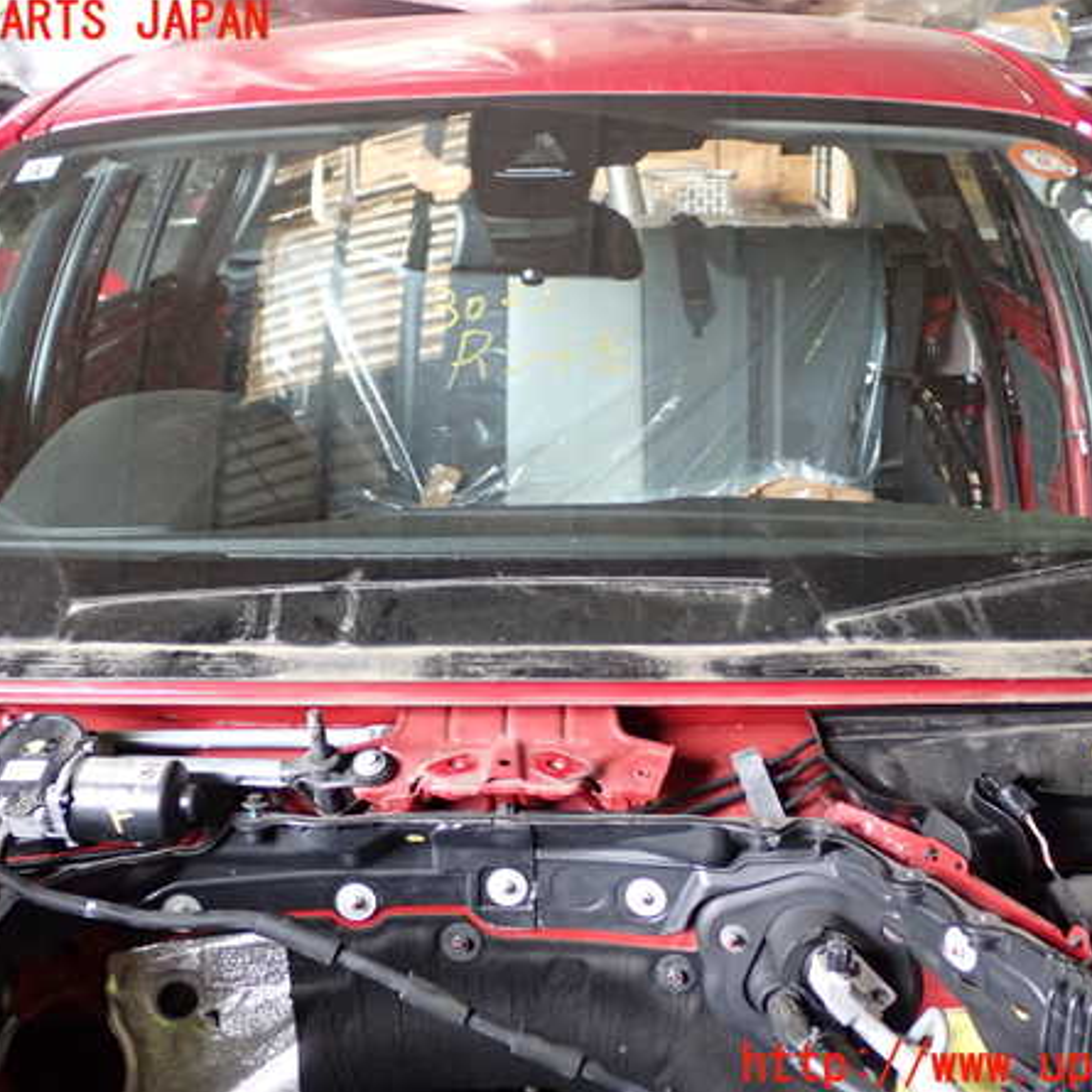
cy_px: 545
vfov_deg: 30.6
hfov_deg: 30.6
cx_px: 559
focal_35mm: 56
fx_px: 1999
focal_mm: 8.4
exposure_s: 1/50
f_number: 3.1
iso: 250
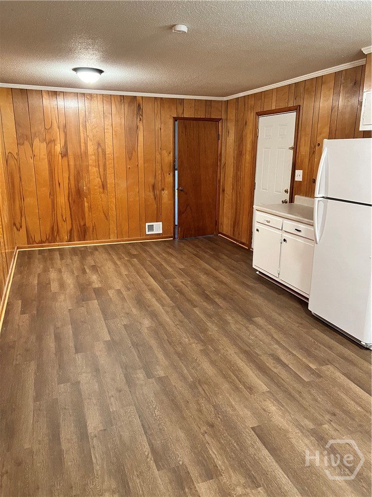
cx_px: 186
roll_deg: -0.5
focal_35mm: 26
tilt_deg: -14.1
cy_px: 248
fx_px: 373
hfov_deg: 53.1
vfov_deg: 67.3
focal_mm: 5.7
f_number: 1.5
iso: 400
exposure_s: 1/60
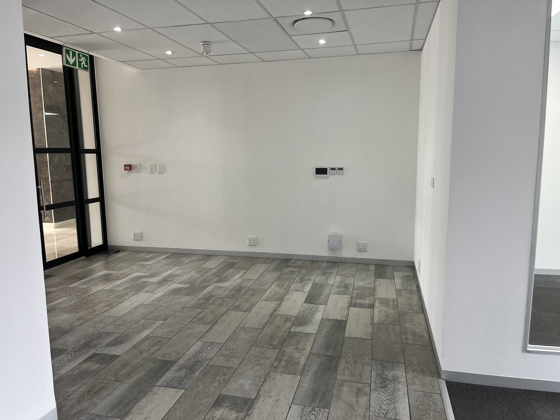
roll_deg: +0.7
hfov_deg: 67.3
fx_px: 421
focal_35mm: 26
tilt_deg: -9.5
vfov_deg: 53.1
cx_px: 280
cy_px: 210
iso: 100
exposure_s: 1/100
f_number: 1.6
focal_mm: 5.1
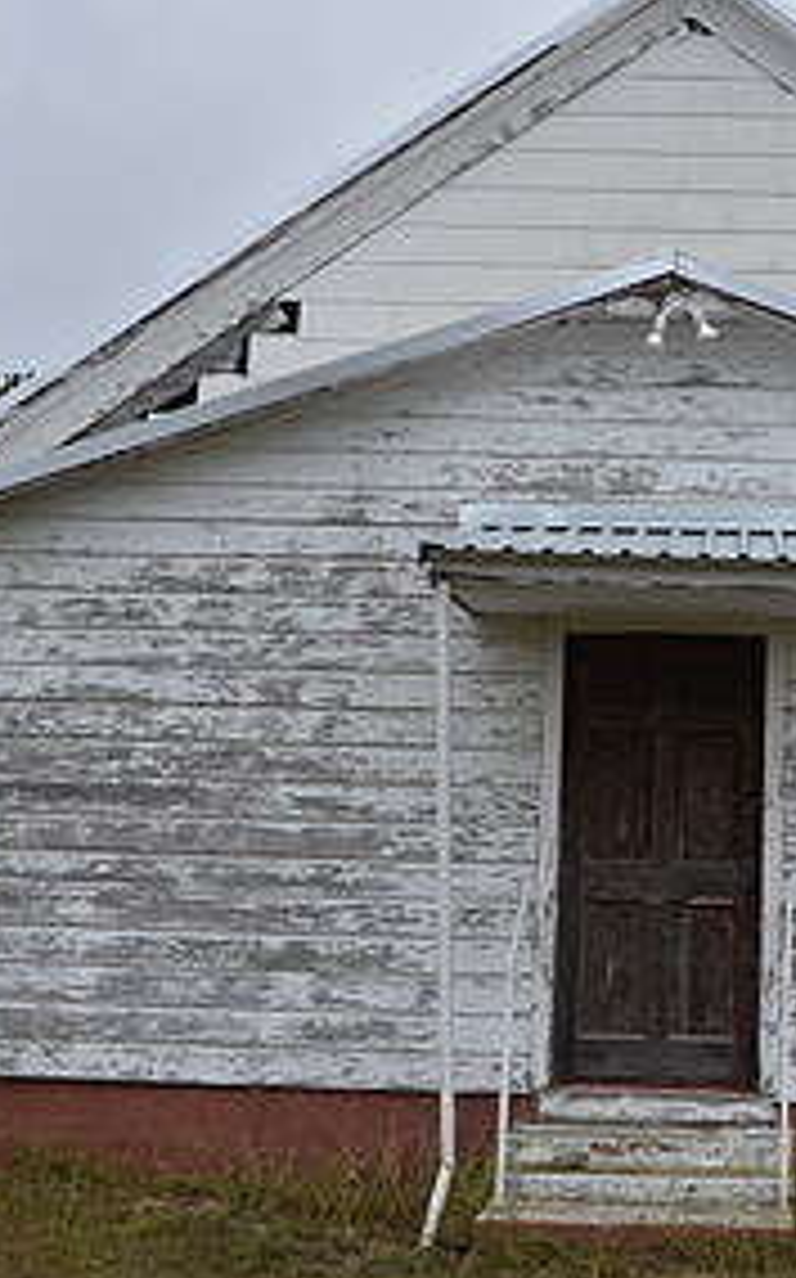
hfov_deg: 23.6
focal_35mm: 53
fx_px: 1845
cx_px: 742
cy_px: 536
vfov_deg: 38.1
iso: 200
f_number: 8
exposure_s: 1/250
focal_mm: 17
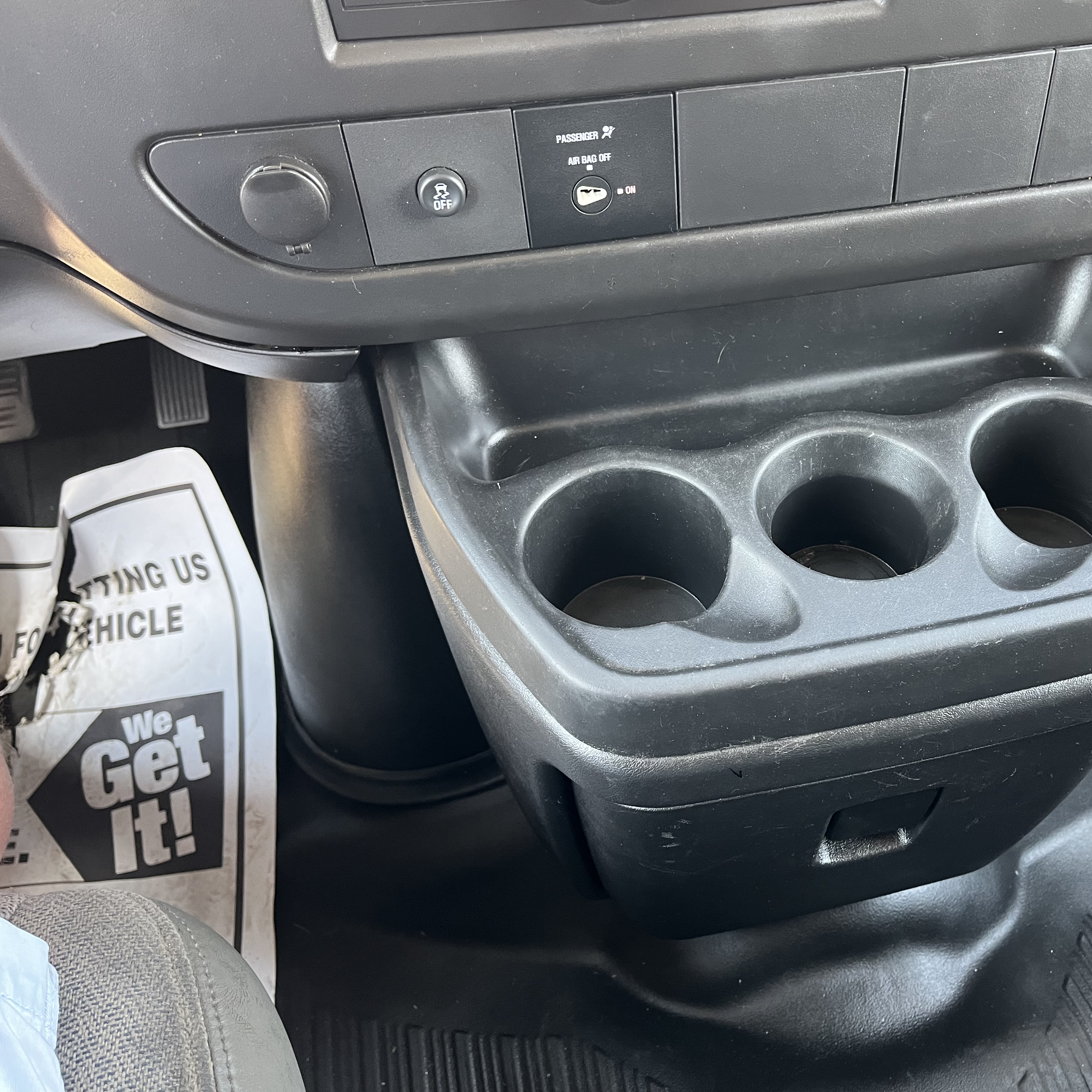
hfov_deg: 51.8
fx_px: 1106
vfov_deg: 52.5
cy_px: 544
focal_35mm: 31
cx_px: 705
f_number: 1.6
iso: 200
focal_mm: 5.1
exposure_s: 1/60
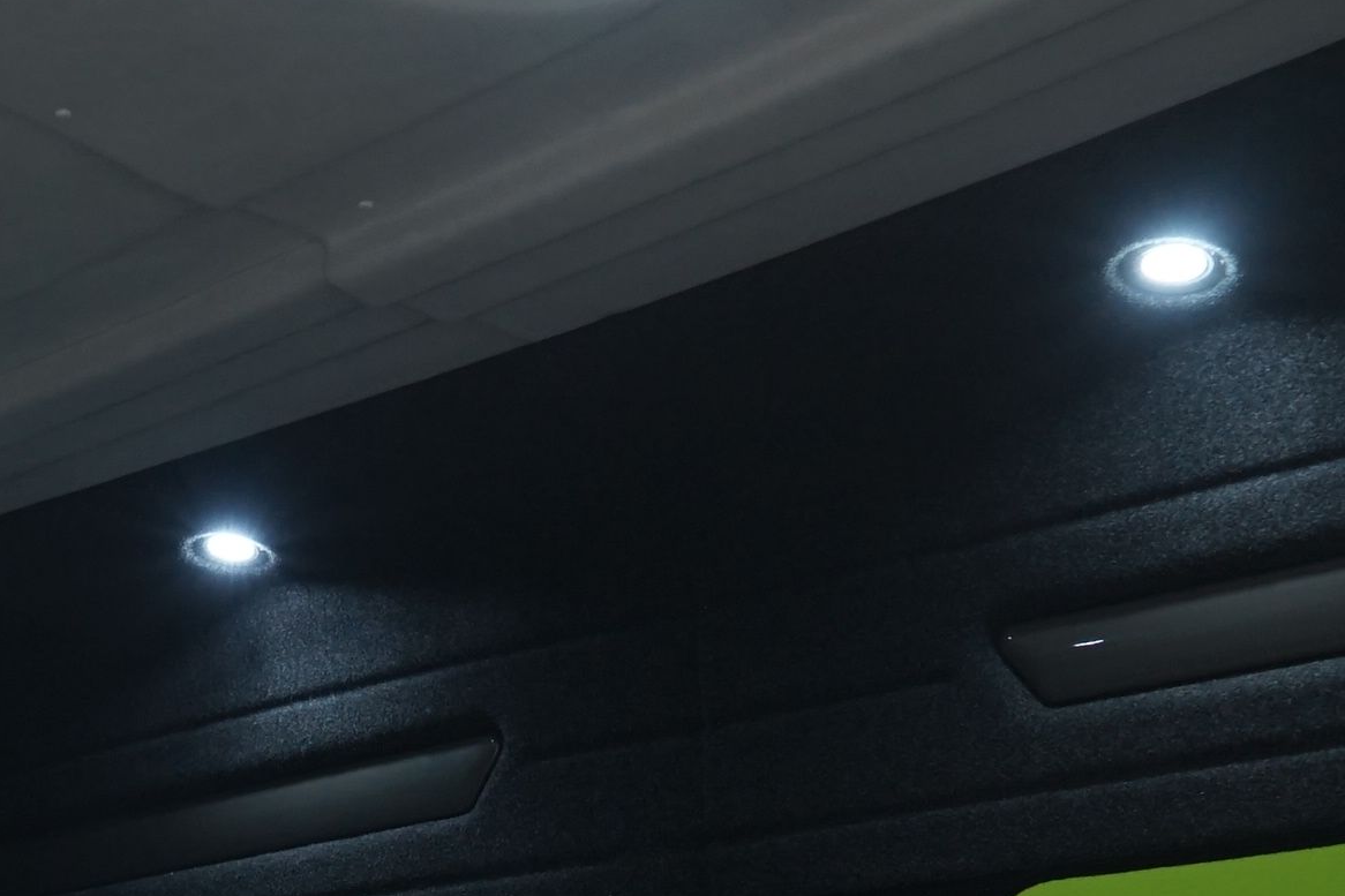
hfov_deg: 24.5
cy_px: 1333
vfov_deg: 15.6
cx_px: 182
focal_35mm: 81
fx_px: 3026
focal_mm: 24
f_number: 4.5
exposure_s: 1/20
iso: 800
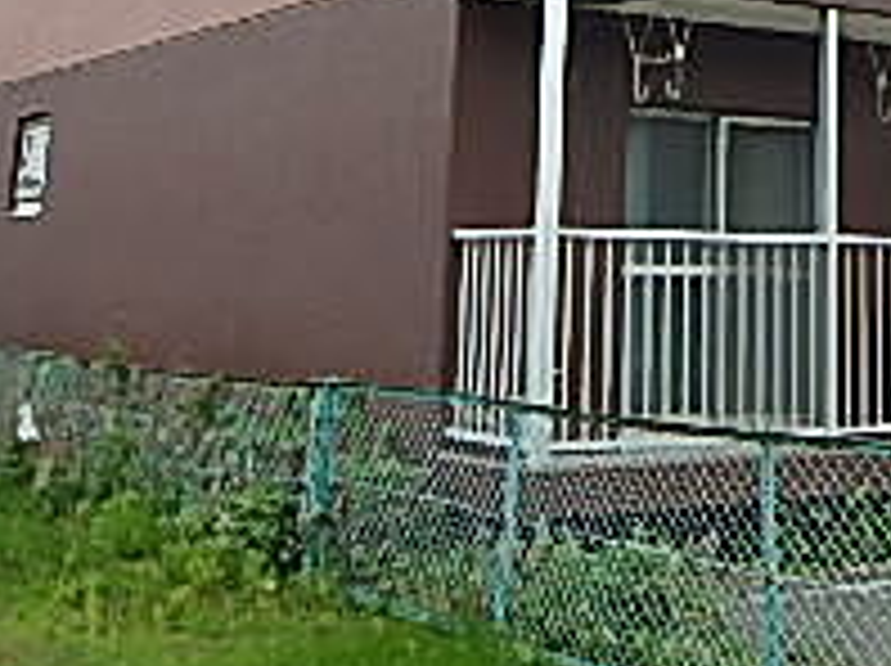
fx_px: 1748
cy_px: -171
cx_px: 738
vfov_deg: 20.0
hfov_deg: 27.9
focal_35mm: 68
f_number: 3.5
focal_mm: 3.7
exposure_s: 1/125
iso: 125
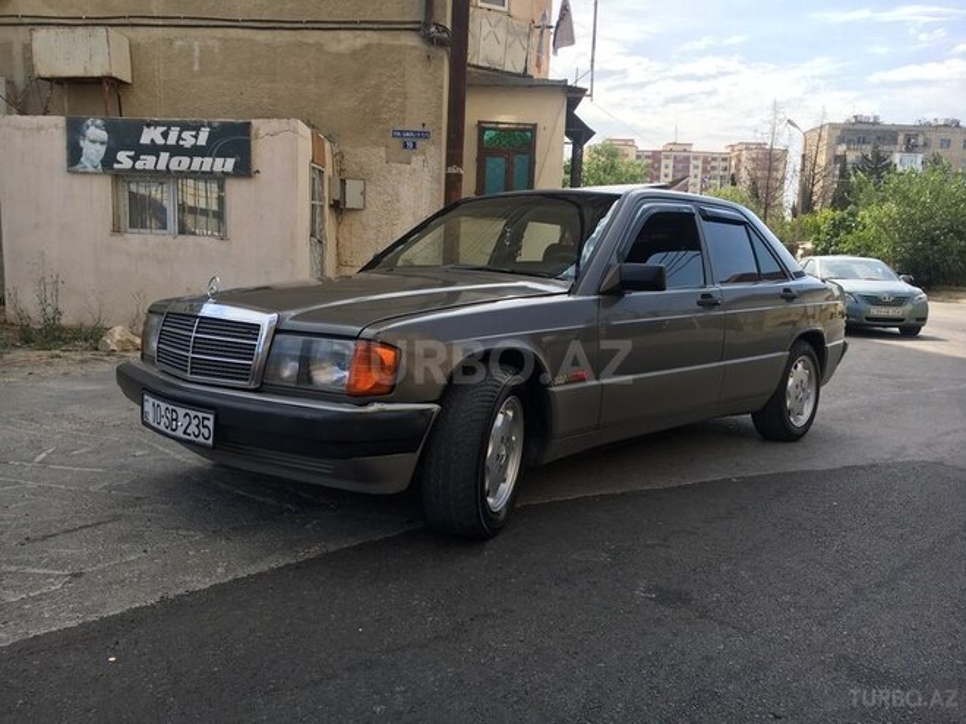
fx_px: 809
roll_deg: -1.5
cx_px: 483
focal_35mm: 29
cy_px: 362
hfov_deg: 61.7
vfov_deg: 48.2
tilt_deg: -6.8
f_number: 2.2
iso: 25
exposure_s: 1/746
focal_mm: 4.15
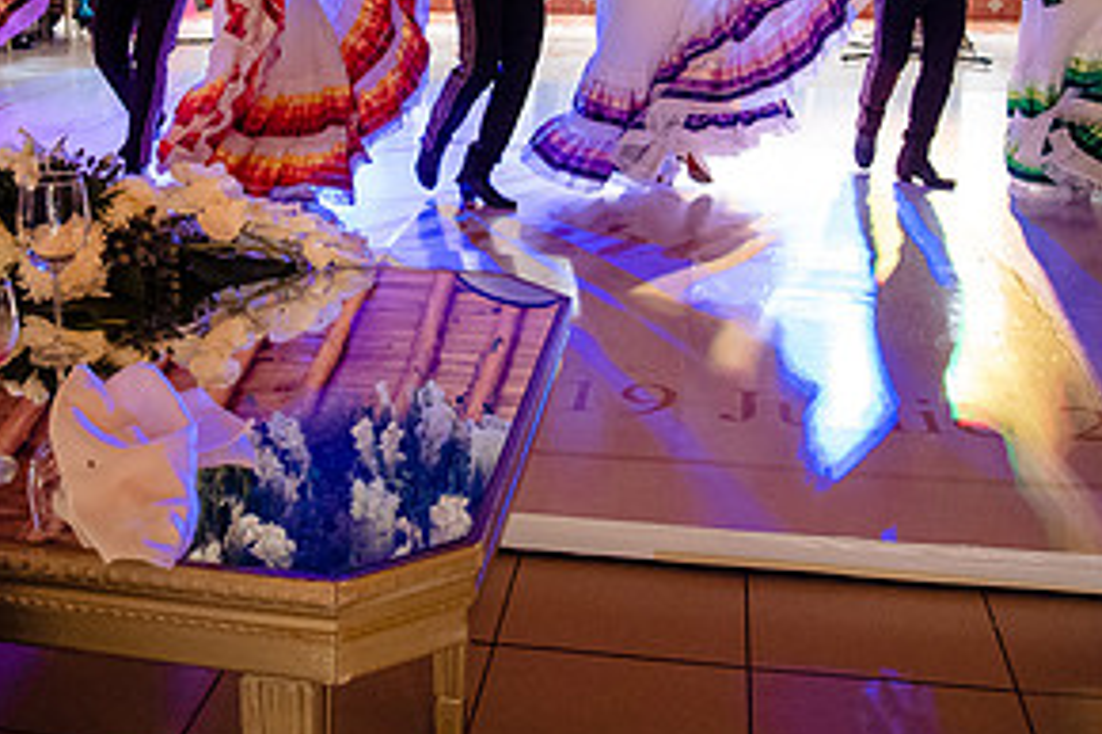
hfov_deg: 40.7
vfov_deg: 26.8
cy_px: 32
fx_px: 1468
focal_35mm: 48
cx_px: 388
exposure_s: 1/250
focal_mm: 24
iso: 5000
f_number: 4
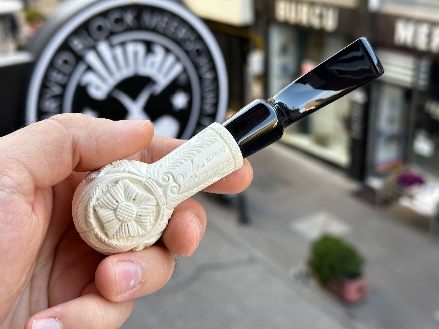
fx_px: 609
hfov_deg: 39.7
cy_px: 164
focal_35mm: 48
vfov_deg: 30.3
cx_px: 220
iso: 50
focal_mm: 6.86
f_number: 1.78
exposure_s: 1/193
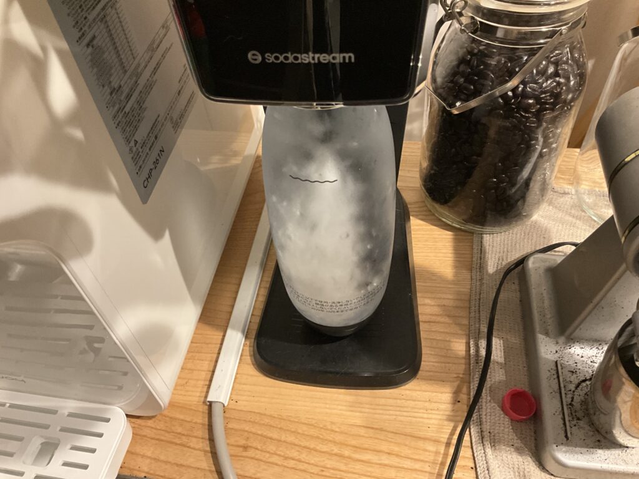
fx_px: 535
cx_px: 320
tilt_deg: -51.5
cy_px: 240
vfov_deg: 48.2
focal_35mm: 29
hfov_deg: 61.7
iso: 320
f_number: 1.8
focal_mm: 3
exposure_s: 1/39
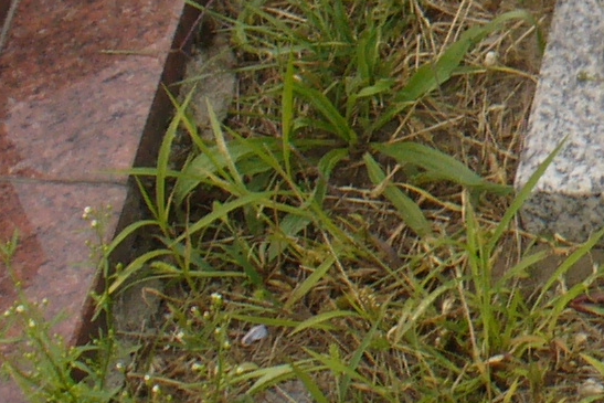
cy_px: -291
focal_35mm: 180
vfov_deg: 7.4
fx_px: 3021
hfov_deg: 10.6
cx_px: 1142
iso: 80
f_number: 5.6
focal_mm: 6.1
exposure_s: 1/160
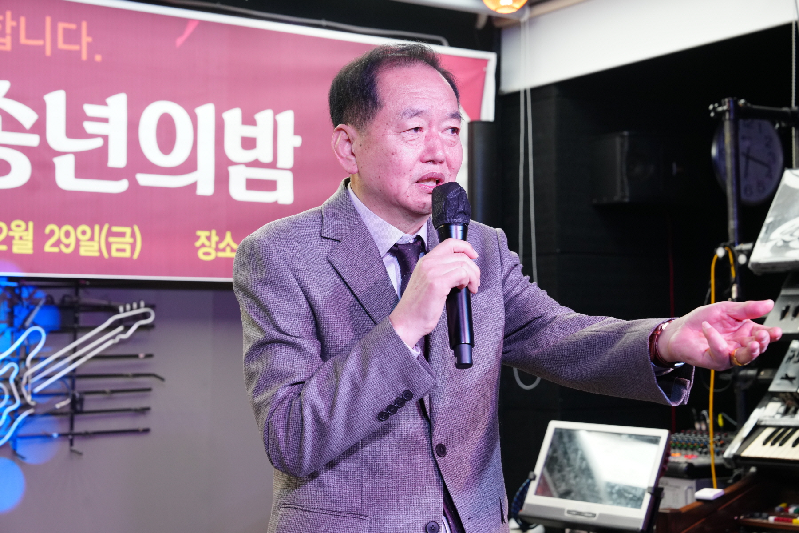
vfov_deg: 21.6
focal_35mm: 63
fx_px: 1398
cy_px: 266
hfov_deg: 31.9
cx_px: 400
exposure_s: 1/160
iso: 1250
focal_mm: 63
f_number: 5.6
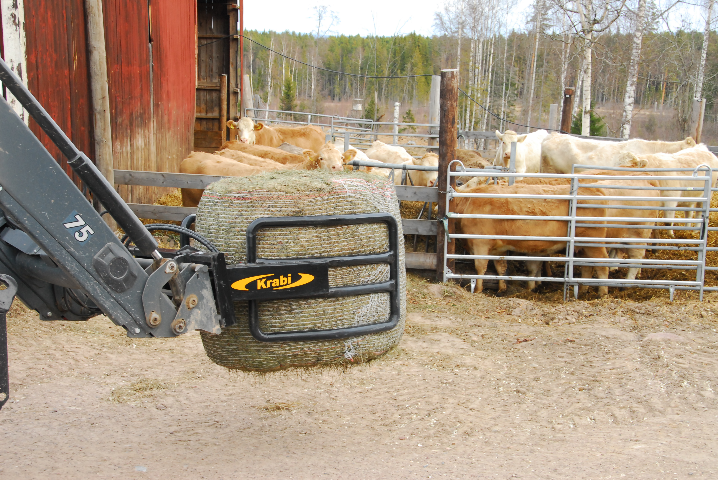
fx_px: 1138
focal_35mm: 57
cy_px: 240
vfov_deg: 23.8
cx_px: 359
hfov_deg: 35.0
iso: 500
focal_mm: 38
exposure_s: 1/40
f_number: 8
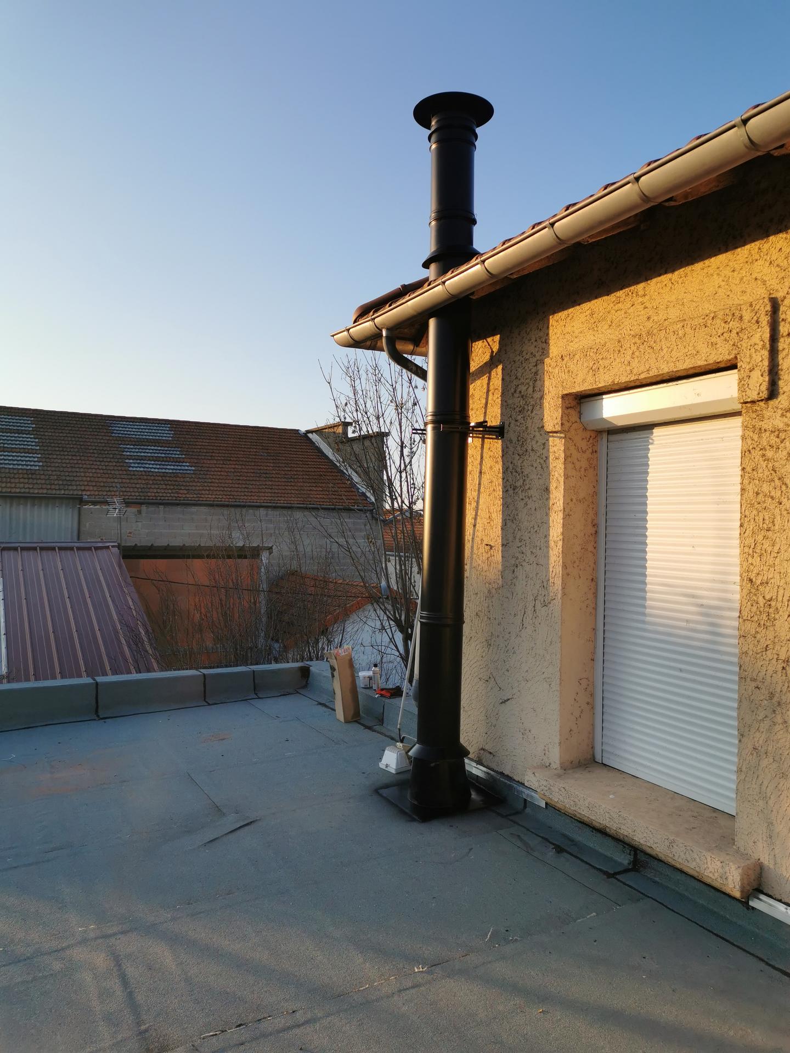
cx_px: 395
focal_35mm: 27
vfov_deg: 65.3
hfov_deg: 51.4
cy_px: 526
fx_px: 822
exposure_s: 1/1211
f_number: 1.8
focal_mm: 5.58
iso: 50
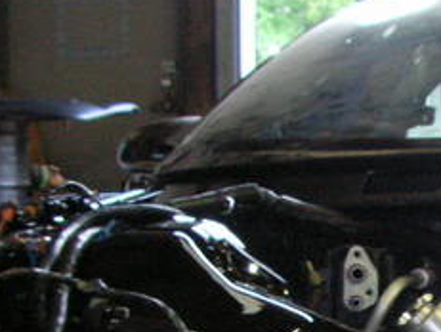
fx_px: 1544
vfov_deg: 12.0
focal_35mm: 121
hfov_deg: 15.1
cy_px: 408
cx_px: 664
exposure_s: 1/7.5
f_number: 2.8
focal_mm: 5.8
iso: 200
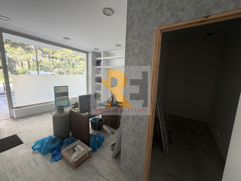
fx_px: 97
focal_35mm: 14
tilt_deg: -9.6
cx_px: 120
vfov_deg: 85.7
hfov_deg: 102.1
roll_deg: +0.7
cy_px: 90
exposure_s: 1/121
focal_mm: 2.22
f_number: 2.2
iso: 160
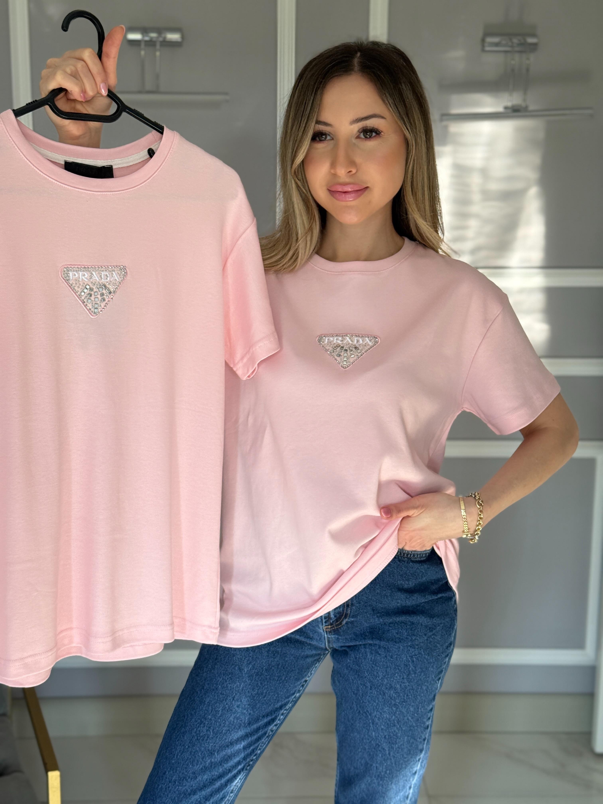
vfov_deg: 39.7
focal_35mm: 48
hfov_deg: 30.3
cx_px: 302
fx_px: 1115
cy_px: 402
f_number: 1.78
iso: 200
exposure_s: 1/187
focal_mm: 6.76
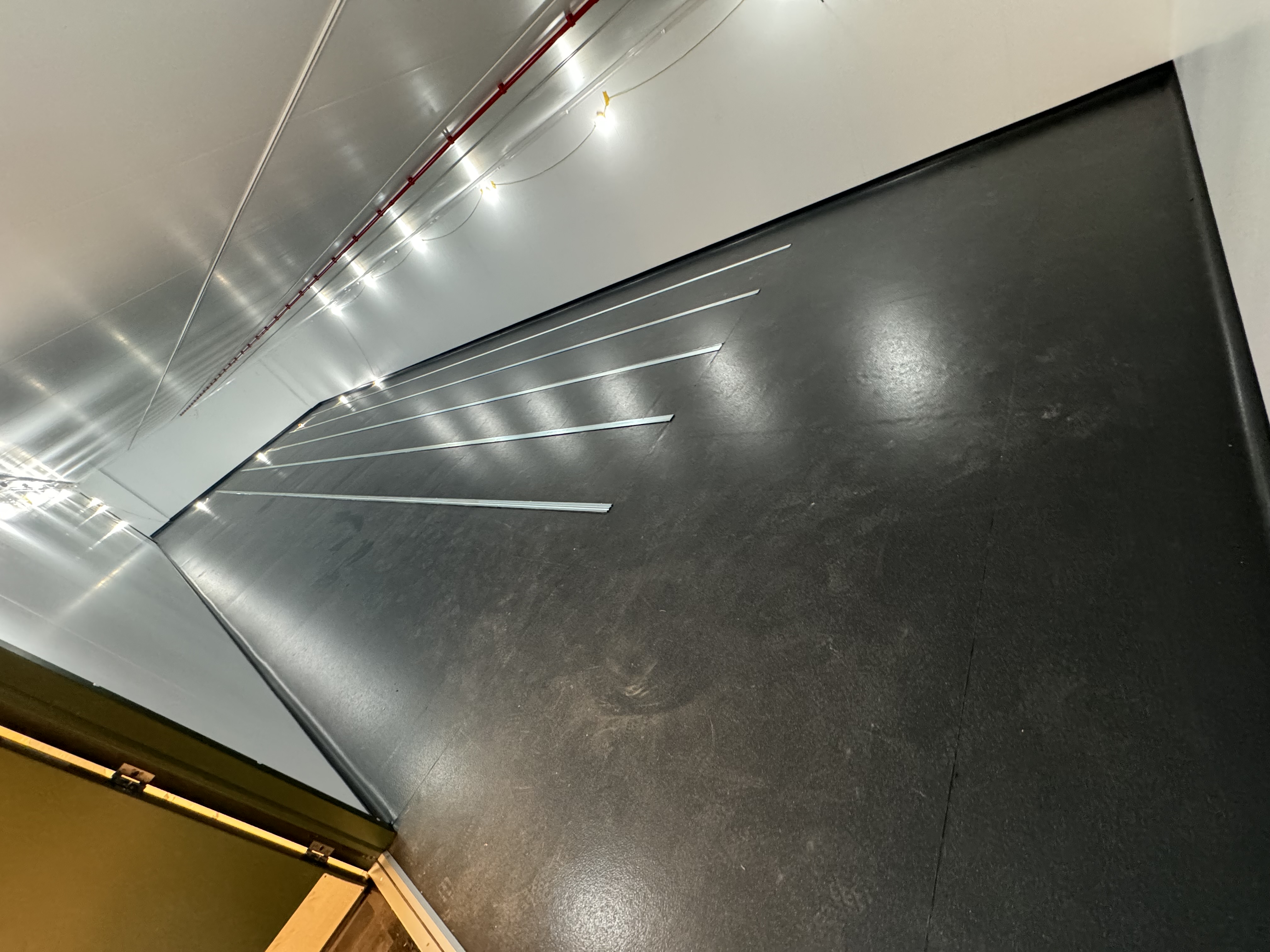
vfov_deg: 85.7
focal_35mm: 14
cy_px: 476
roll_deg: +35.2
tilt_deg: -30.4
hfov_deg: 102.1
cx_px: 635
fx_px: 514
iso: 640
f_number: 2.2
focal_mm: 2.22
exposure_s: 1/50
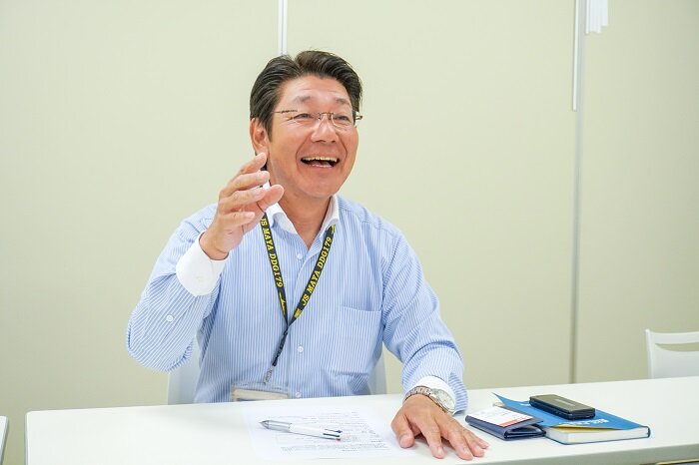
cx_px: 350
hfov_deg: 42.3
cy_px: 232
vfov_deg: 28.9
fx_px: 902
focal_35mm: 46
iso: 800
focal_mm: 31
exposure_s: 1/160
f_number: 5
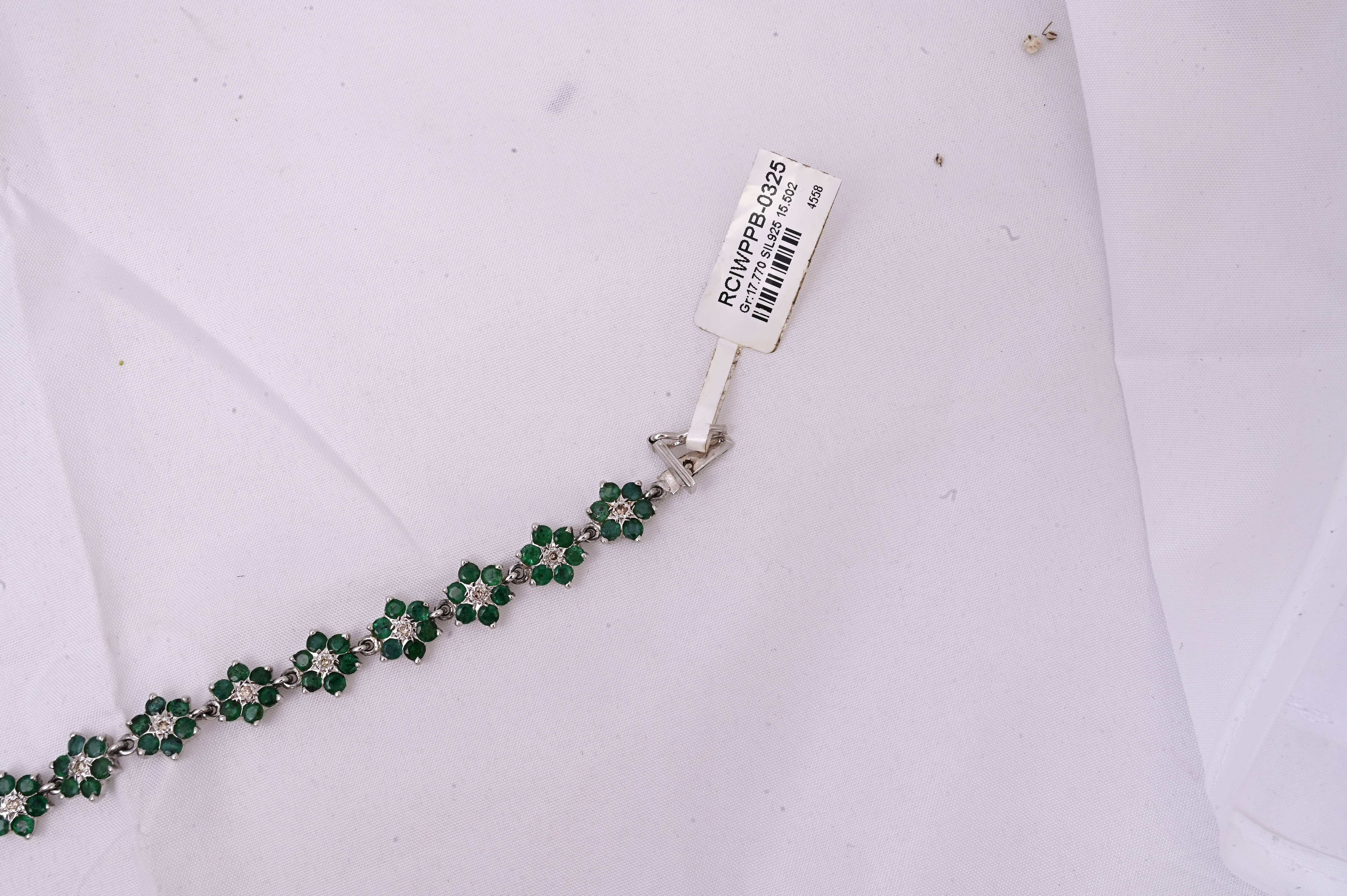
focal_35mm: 45
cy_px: 448
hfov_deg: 43.6
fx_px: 1683
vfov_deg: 29.8
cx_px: 674
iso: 640
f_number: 22
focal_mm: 45
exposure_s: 1/100
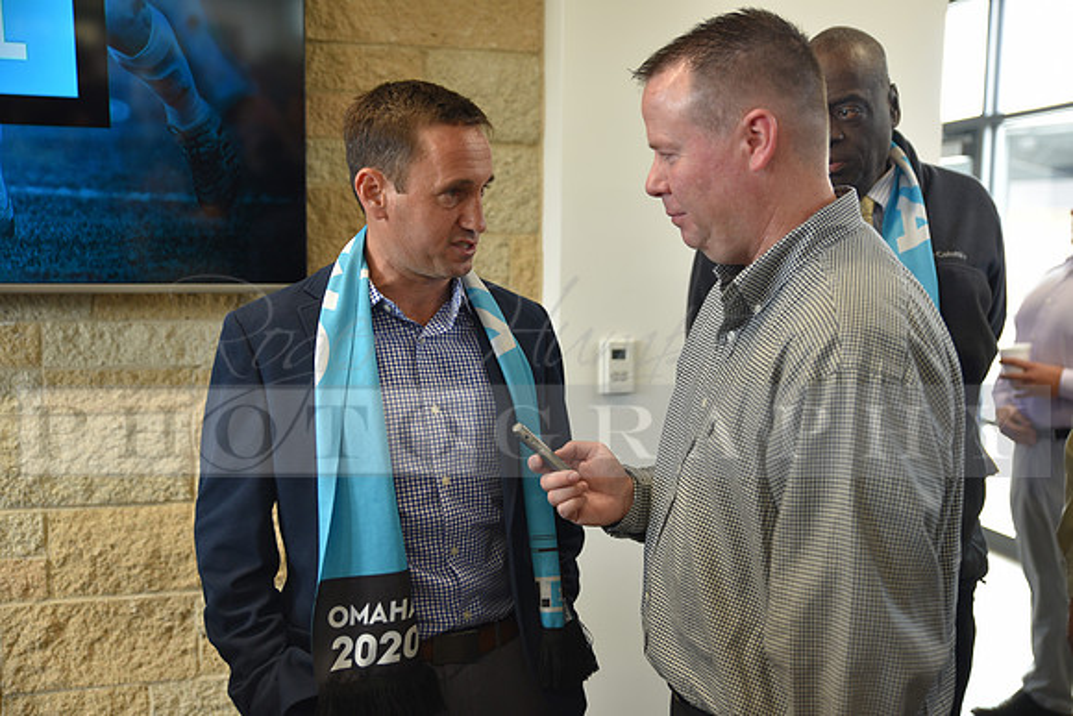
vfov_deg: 35.1
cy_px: 358
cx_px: 536
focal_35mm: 38
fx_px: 1133
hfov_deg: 50.7
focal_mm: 38
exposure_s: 1/60
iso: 400
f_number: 2.8
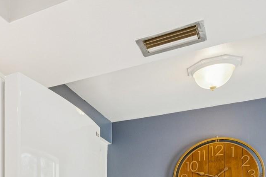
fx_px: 305
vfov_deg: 28.3
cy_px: 212
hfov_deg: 42.3
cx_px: 16
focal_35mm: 41
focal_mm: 11
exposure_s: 1/3
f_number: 8
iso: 200
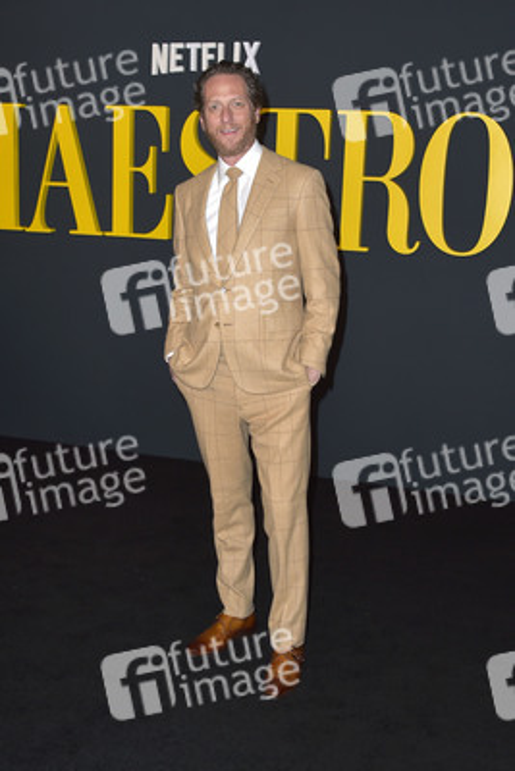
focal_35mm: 32
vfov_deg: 58.7
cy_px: 386
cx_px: 258
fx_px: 686
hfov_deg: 41.1
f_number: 6.3
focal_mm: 32
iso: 320
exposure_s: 1/250
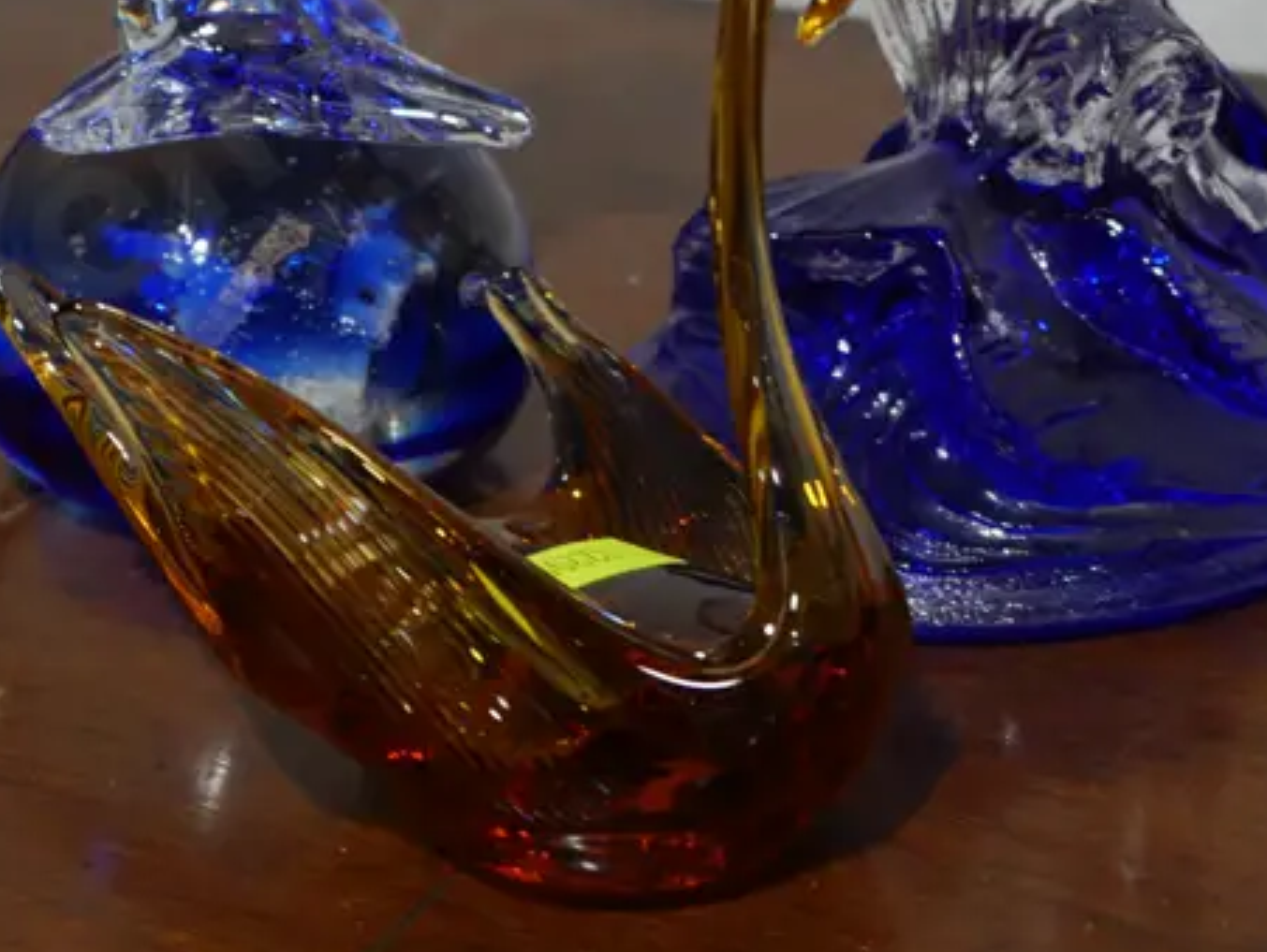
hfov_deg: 16.7
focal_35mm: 118
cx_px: 545
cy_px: -105
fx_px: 4322
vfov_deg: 12.4
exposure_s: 1/60
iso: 500
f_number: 5.3
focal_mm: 26
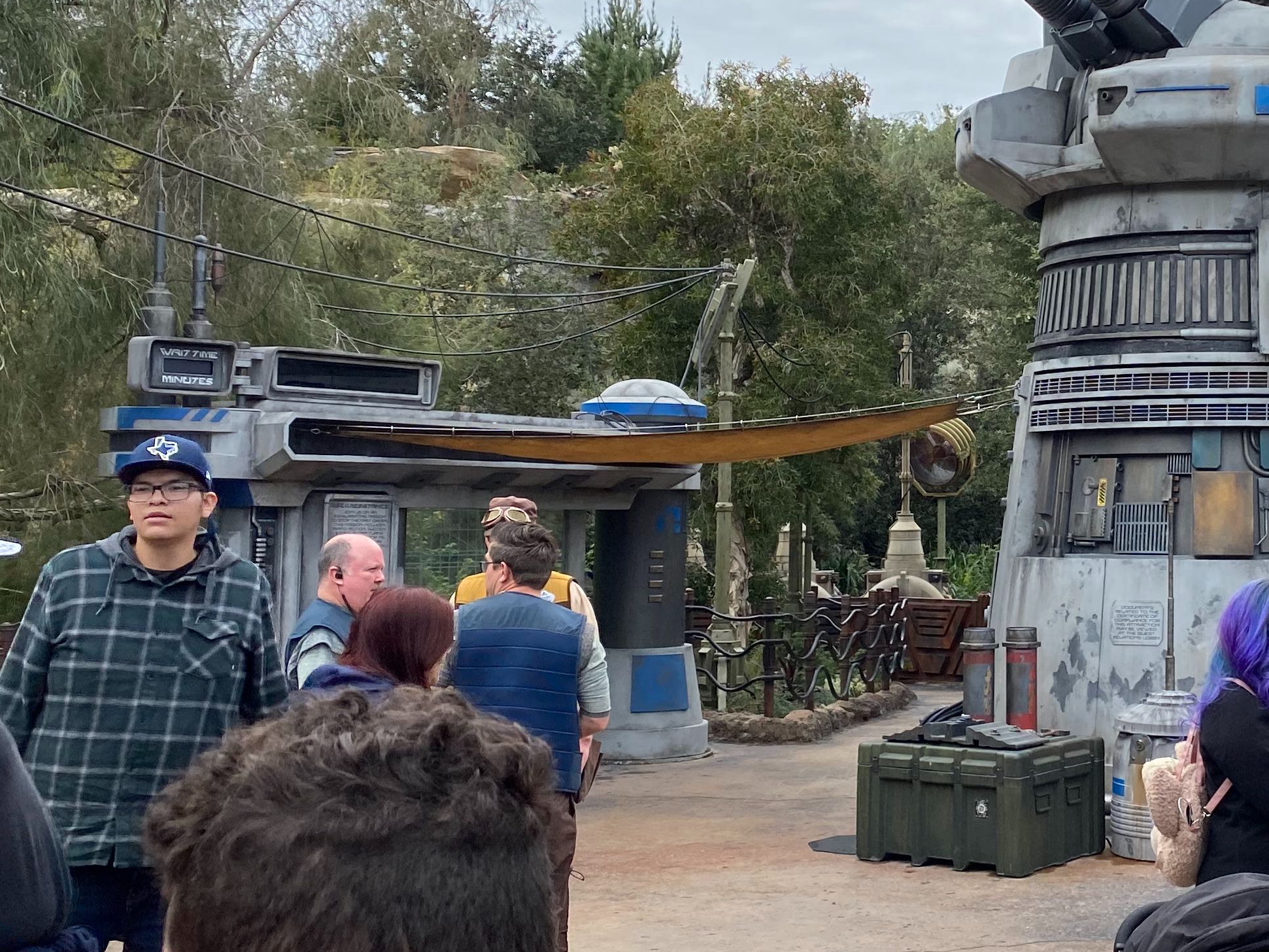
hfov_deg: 34.1
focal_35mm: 54
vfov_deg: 27.0
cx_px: 1068
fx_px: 1980
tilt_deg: +4.2
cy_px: 416
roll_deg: +0.4
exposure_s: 1/1147
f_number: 1.8
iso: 32
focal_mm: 4.25
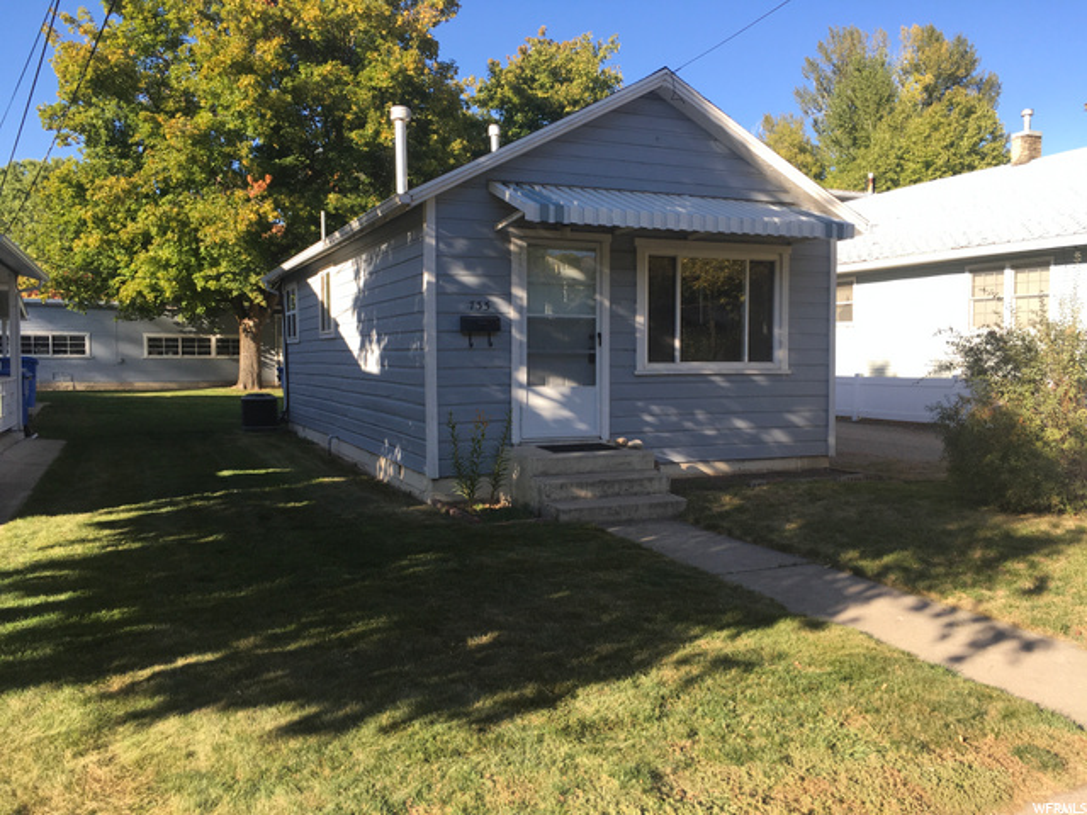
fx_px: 911
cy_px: 408
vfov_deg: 48.2
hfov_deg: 61.7
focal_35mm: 29
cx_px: 544
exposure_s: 1/503
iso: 25
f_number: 2.2
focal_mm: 4.15
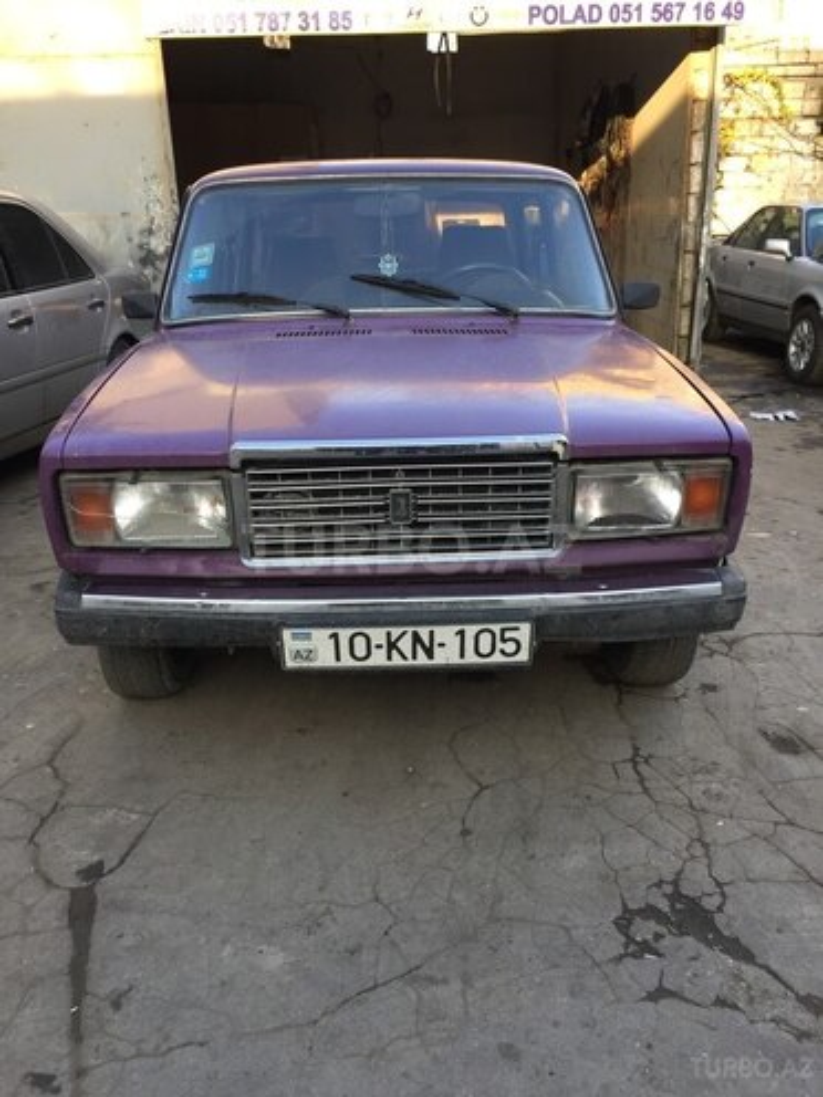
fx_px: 919
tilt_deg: -20.6
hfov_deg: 48.2
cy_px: 548
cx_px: 412
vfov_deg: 61.7
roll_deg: +2.1
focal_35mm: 29
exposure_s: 1/102
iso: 32
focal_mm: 4.15
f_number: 2.2
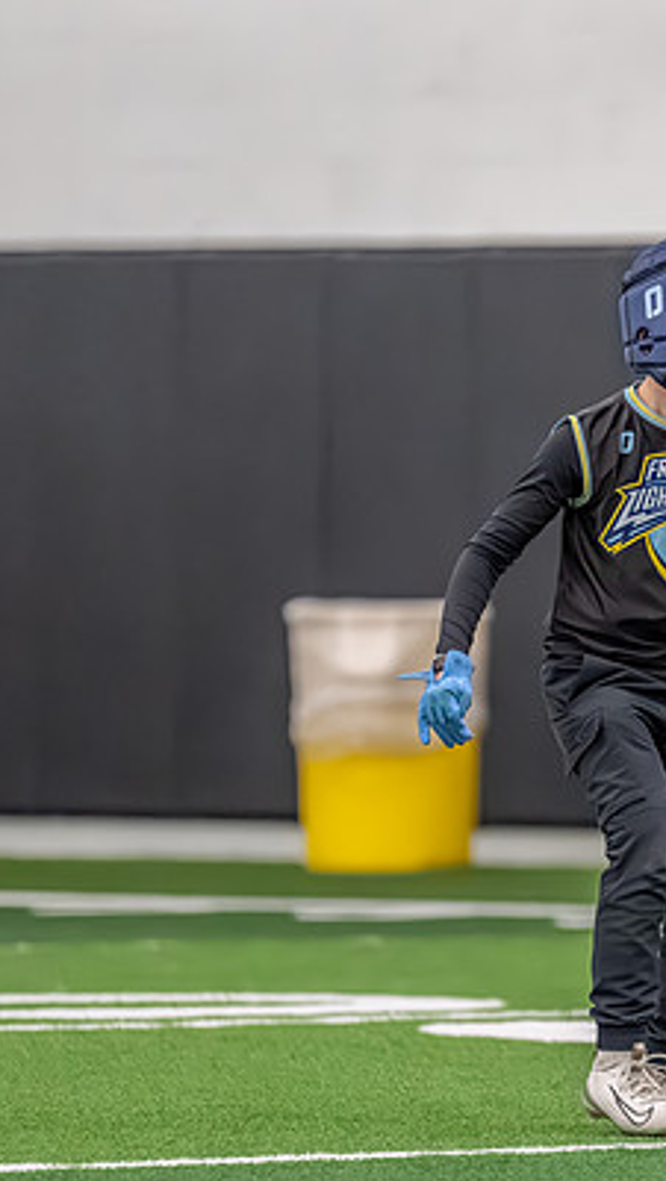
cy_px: 610
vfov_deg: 4.7
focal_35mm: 462
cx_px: 752
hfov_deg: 2.6
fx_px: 14483
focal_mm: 188
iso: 6400
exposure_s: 1/1000
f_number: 2.8
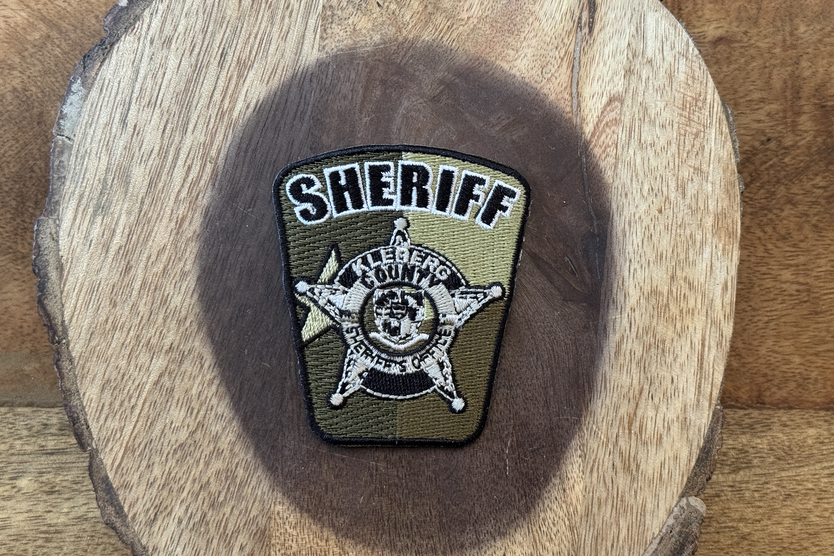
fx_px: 1158
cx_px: 417
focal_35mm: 50
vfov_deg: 27.0
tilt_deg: -87.5
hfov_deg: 39.6
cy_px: 293
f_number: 1.78
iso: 400
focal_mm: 6.76
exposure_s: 1/40
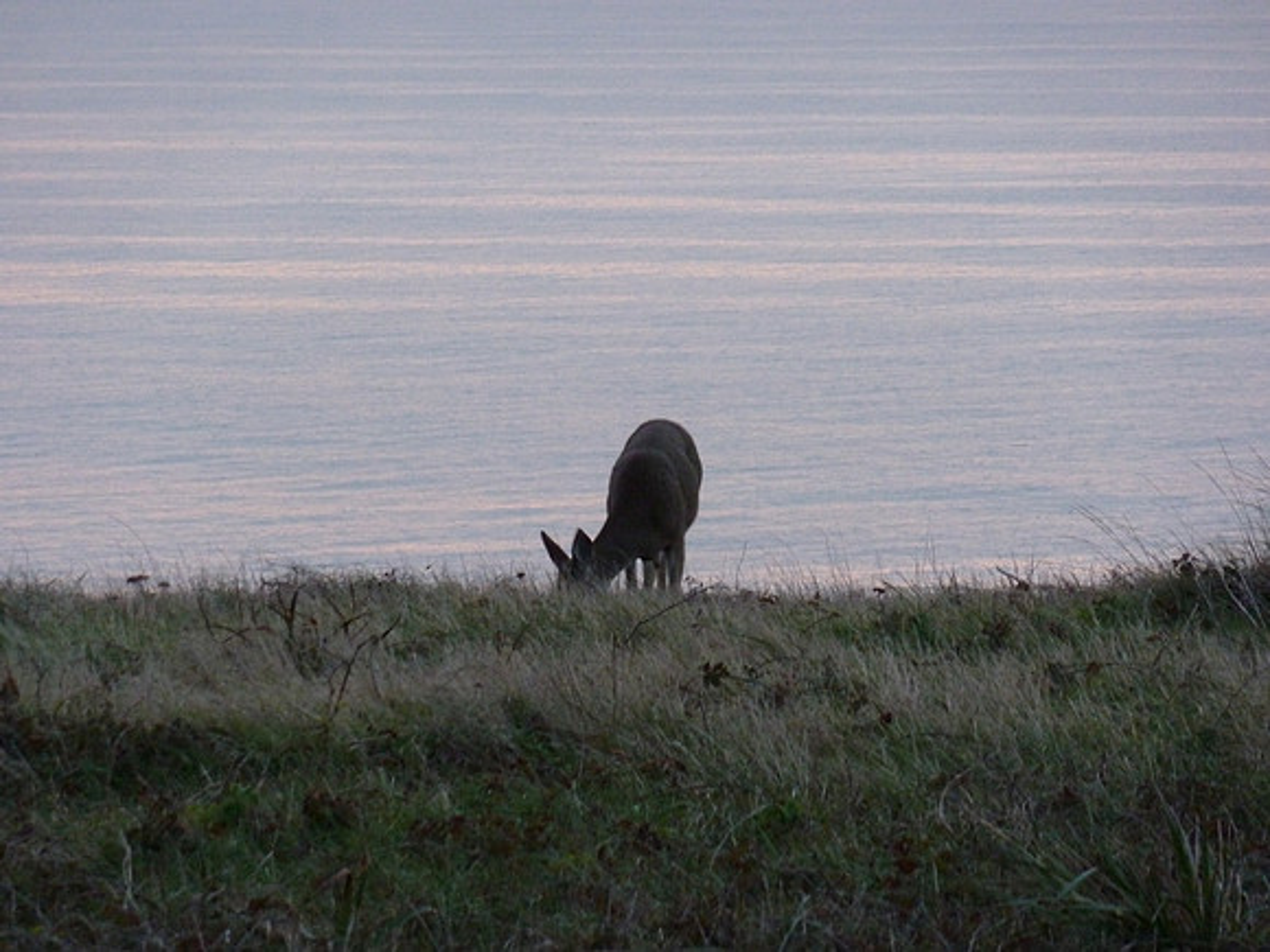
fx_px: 10199
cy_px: 476
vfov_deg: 5.3
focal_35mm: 278
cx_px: 635
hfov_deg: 7.1
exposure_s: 1/8
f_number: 4.8
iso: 400
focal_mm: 45.7
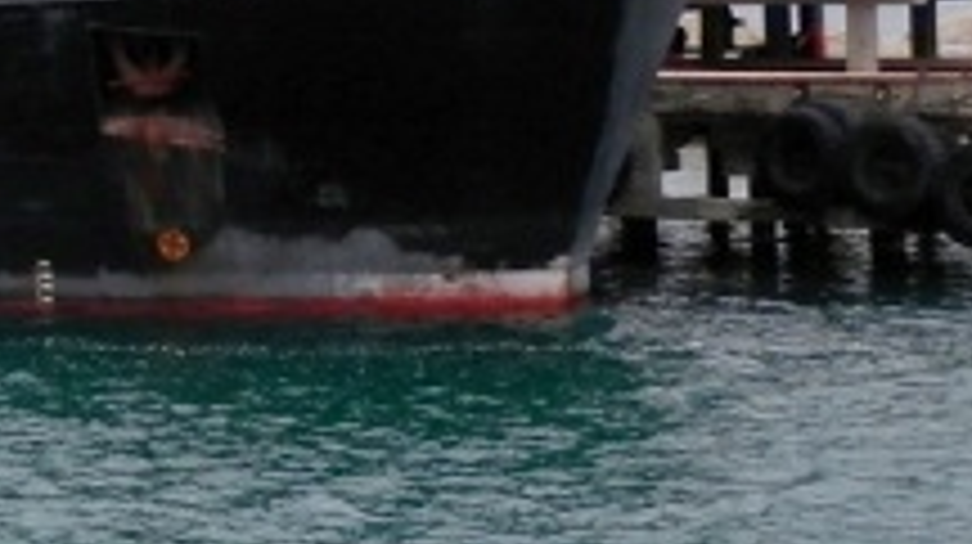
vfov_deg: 9.0
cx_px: -450
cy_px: -49
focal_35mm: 133
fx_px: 3424
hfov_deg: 15.1
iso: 80
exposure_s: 1/160
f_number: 3.4
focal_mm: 6
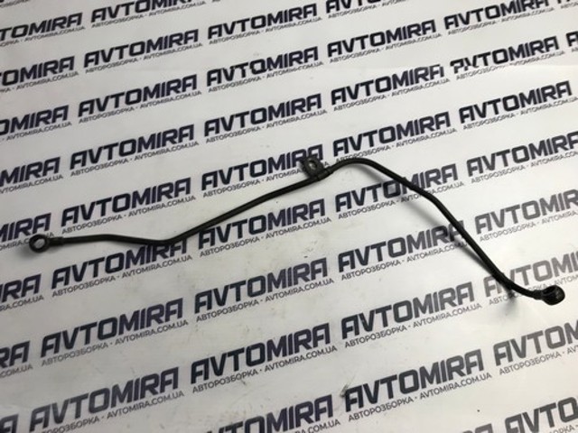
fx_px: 468
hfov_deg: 63.4
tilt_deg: -70.3
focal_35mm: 28
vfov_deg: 49.7
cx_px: 289
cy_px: 216
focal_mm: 3.99
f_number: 1.8
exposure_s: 1/50
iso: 25
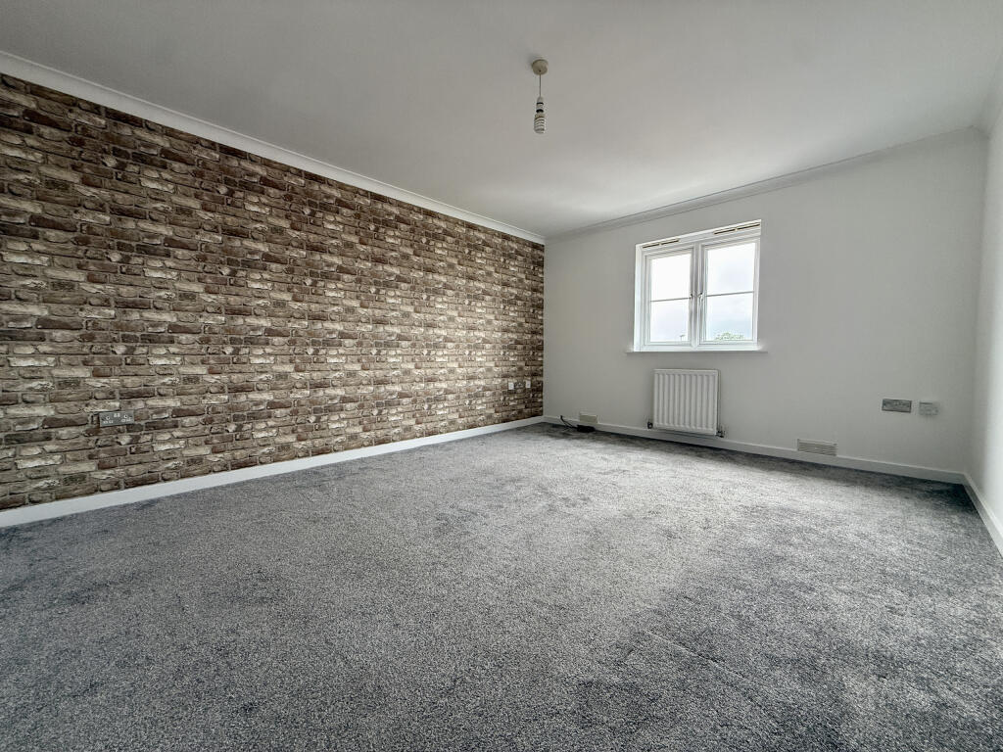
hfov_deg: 102.1
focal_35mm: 14
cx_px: 502
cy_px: 376
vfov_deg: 85.7
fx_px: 406
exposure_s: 1/99
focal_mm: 2.22
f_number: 2.2
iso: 200
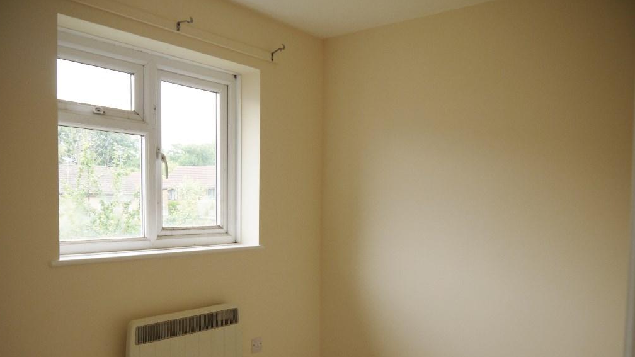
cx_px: 313
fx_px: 522
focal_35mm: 31
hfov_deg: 62.6
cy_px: 240
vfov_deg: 37.3
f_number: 4
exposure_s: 1/125
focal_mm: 14
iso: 160
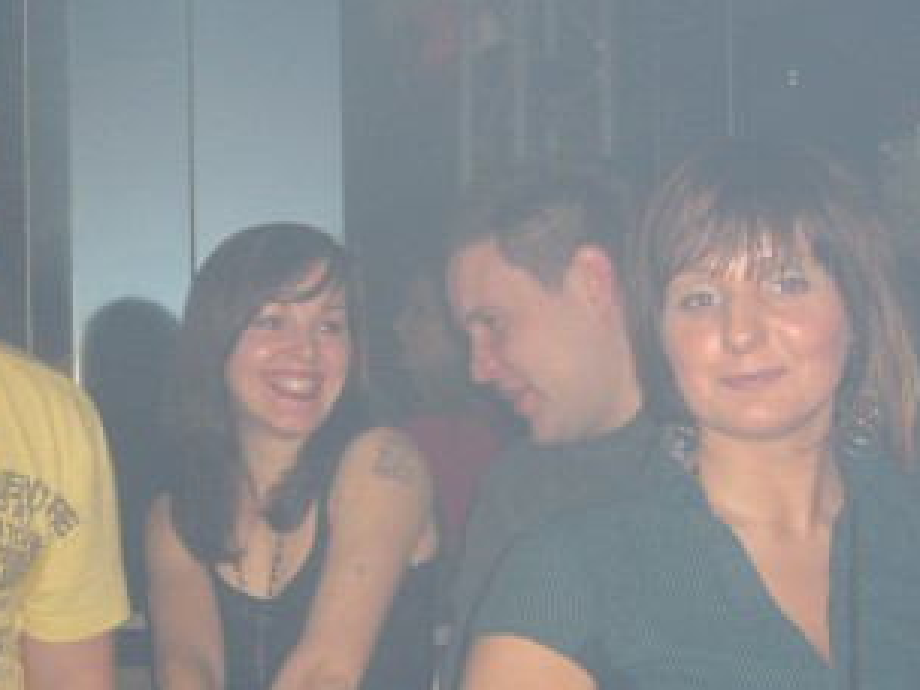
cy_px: 478
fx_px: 1993
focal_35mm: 75
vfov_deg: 19.6
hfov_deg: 26.0
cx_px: 430
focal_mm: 7.9
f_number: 2.8
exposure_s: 1/60
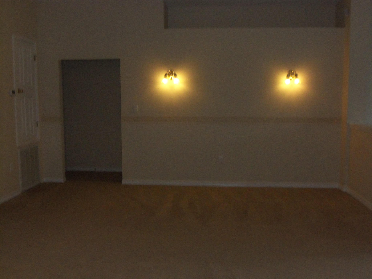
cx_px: 186
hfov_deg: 50.1
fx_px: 398
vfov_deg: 38.7
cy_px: 140
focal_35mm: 37
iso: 400
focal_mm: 6.7
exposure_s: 1/30
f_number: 3.6
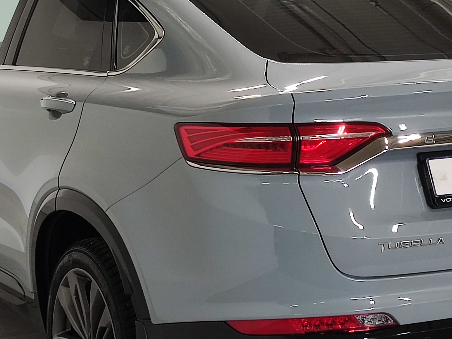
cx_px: 274
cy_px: 203
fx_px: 1332
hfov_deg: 19.2
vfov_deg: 14.5
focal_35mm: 102
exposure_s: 1/50
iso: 166
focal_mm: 4.74
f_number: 1.79
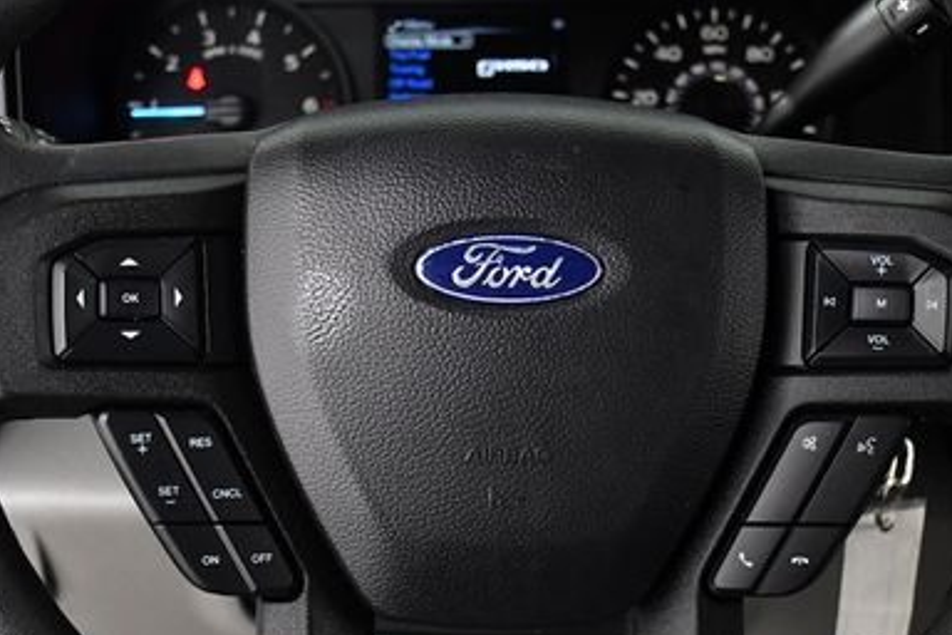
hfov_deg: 33.4
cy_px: 445
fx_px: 1587
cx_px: 491
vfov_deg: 22.5
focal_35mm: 60
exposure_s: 1/160
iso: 2500
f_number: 3.8
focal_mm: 24
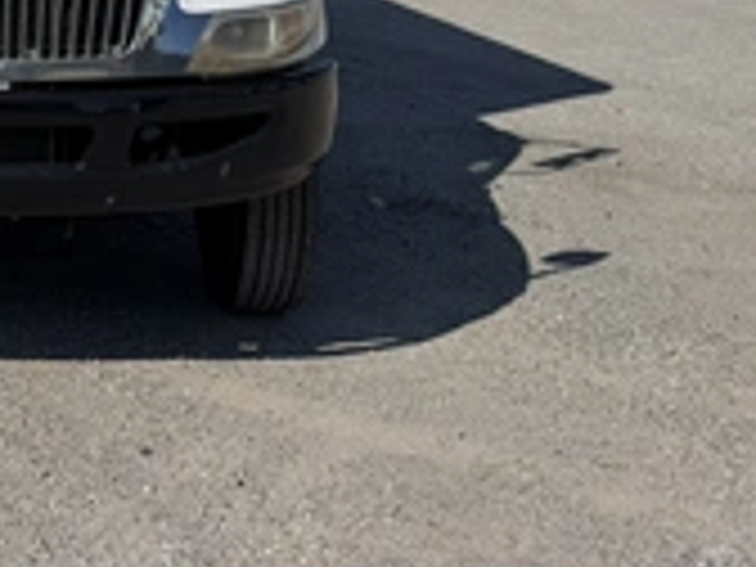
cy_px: -99
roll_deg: -3.2
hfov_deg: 31.5
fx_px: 1245
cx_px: 18
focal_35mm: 57
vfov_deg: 23.6
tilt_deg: -0.6
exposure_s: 1/8130
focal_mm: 6.76
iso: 80
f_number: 1.78
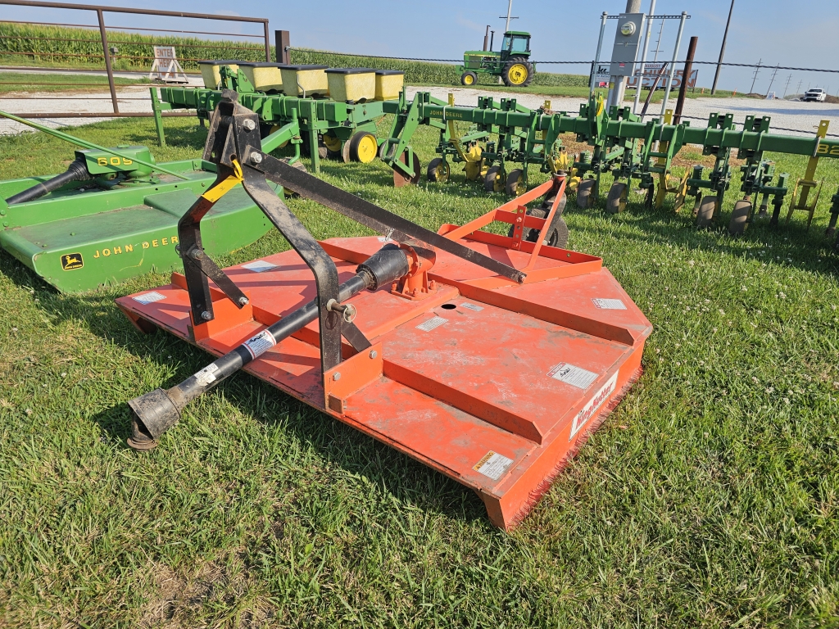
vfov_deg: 58.9
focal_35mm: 23
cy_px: 314
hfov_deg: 73.9
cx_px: 420
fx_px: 557
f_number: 1.7
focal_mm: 6.3
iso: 10
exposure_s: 1/864
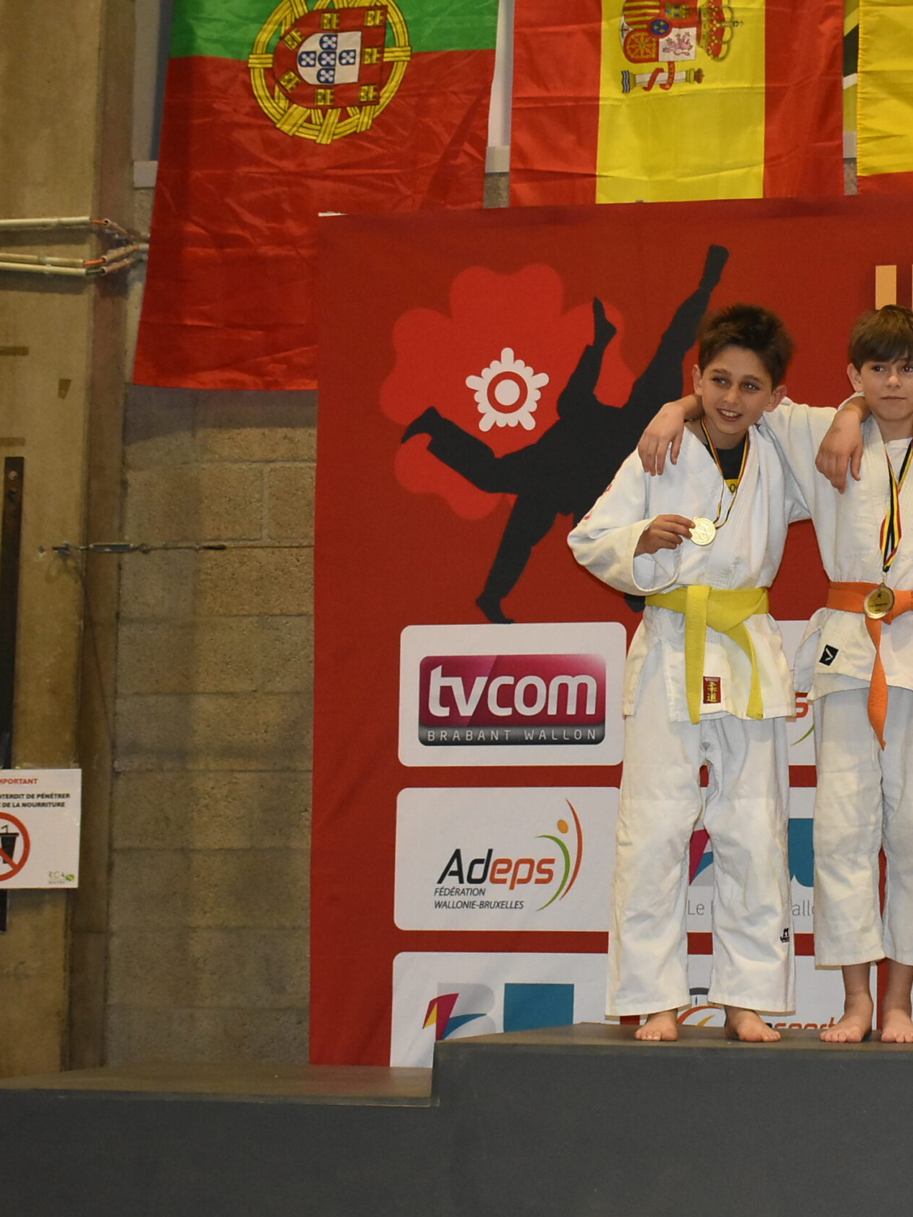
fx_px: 2919
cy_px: 614
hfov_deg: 17.5
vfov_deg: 23.6
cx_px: 859
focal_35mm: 83
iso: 3200
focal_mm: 38
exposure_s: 1/250
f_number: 6.3
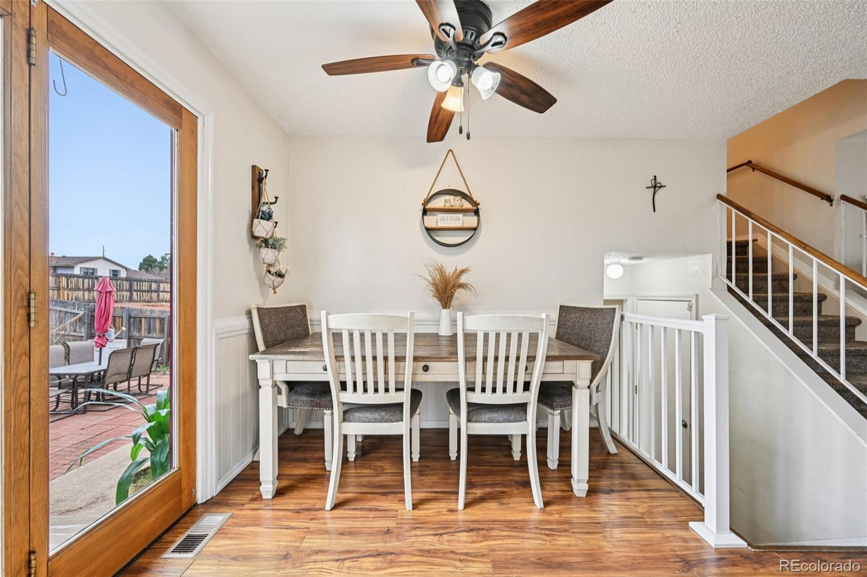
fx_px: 337
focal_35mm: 14
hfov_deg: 104.3
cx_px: 434
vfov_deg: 81.2
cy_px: 288
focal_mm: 14
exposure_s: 1/15
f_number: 8
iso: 220
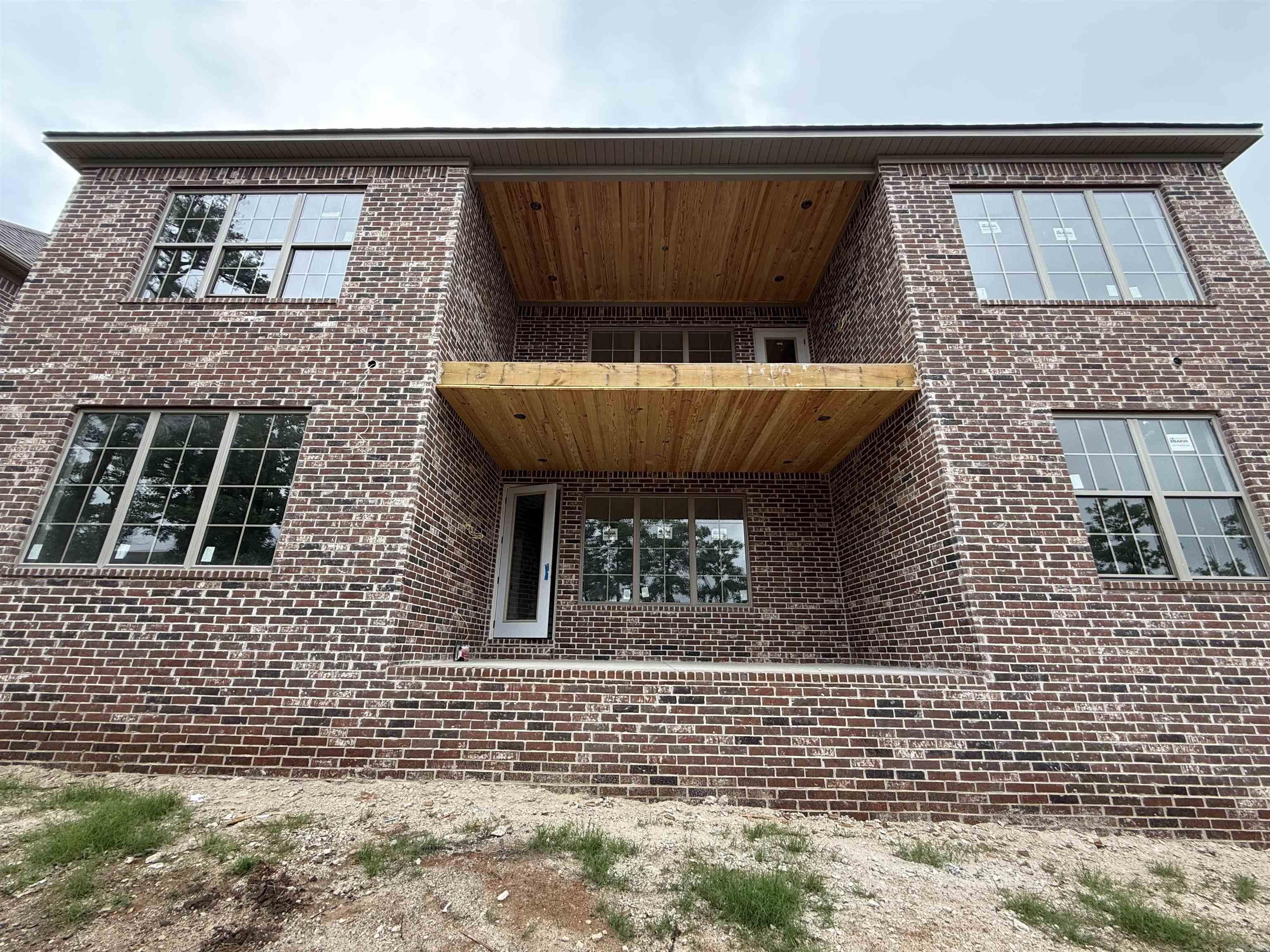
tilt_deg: +19.3
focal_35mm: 14
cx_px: 635
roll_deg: -1.6
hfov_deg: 102.1
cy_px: 476
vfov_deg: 85.7
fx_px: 514
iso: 50
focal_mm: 2.22
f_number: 2.2
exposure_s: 1/193
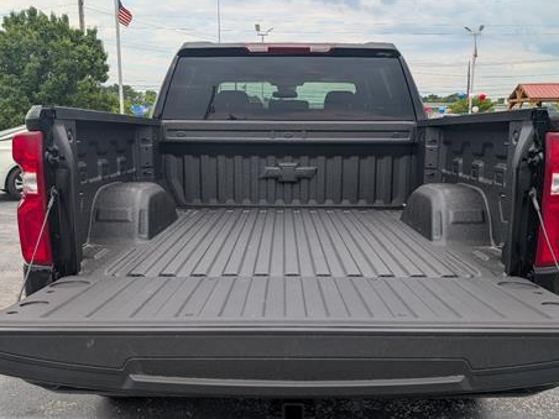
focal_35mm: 34
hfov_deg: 54.0
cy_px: 232
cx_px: 284
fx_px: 549
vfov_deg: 41.7
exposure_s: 1/417
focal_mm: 6.9
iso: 20
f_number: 1.68
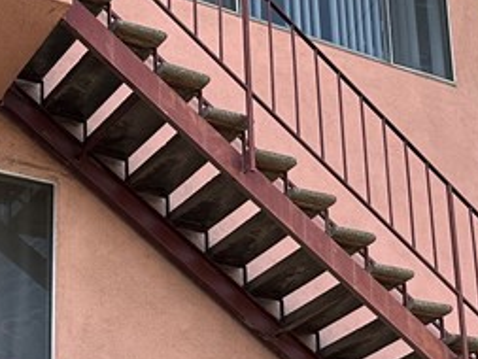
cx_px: 442
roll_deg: +5.0
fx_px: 1340
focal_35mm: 97
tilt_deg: +15.6
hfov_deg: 19.8
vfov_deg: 14.9
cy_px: 384
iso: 80
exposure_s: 1/791
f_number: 1.78
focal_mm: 6.86
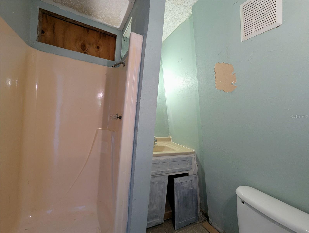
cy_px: 116
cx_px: 154
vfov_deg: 90.1
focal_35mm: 13
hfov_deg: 106.1
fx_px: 116
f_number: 2.2
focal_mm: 1.95
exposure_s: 1/30
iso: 51
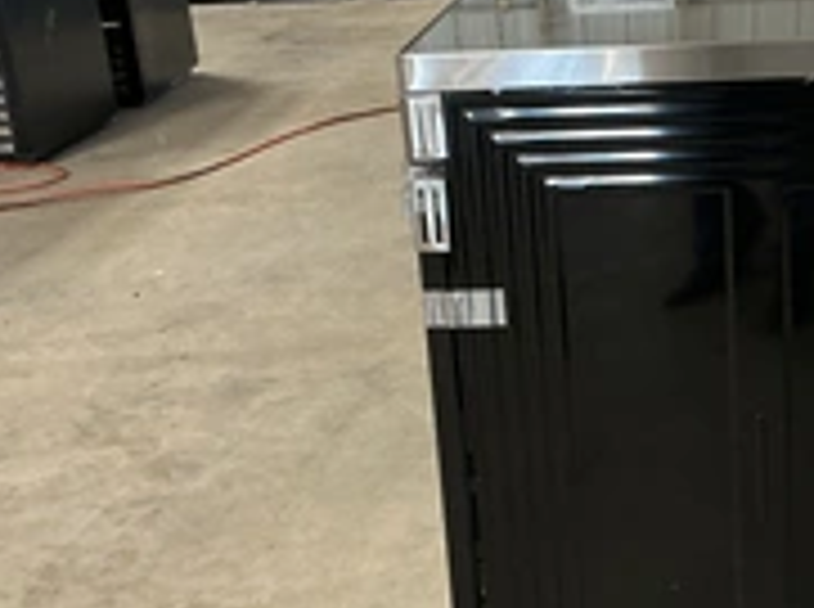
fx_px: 1455
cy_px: 279
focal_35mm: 62
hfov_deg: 30.3
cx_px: 675
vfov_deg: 23.6
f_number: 1.8
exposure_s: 1/60
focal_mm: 3
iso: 160
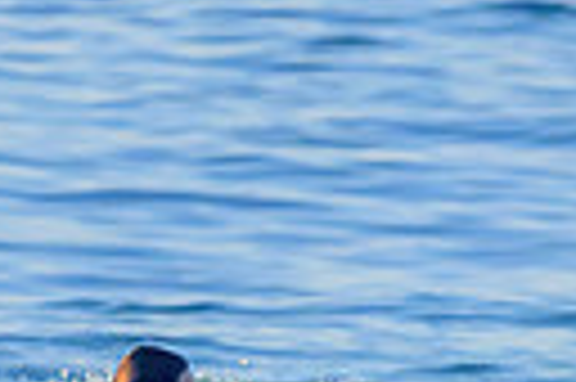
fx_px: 54187
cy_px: 217
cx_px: 462
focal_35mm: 3391
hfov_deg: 0.6
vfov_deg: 0.4
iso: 2000
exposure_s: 1/1600
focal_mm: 550
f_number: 11
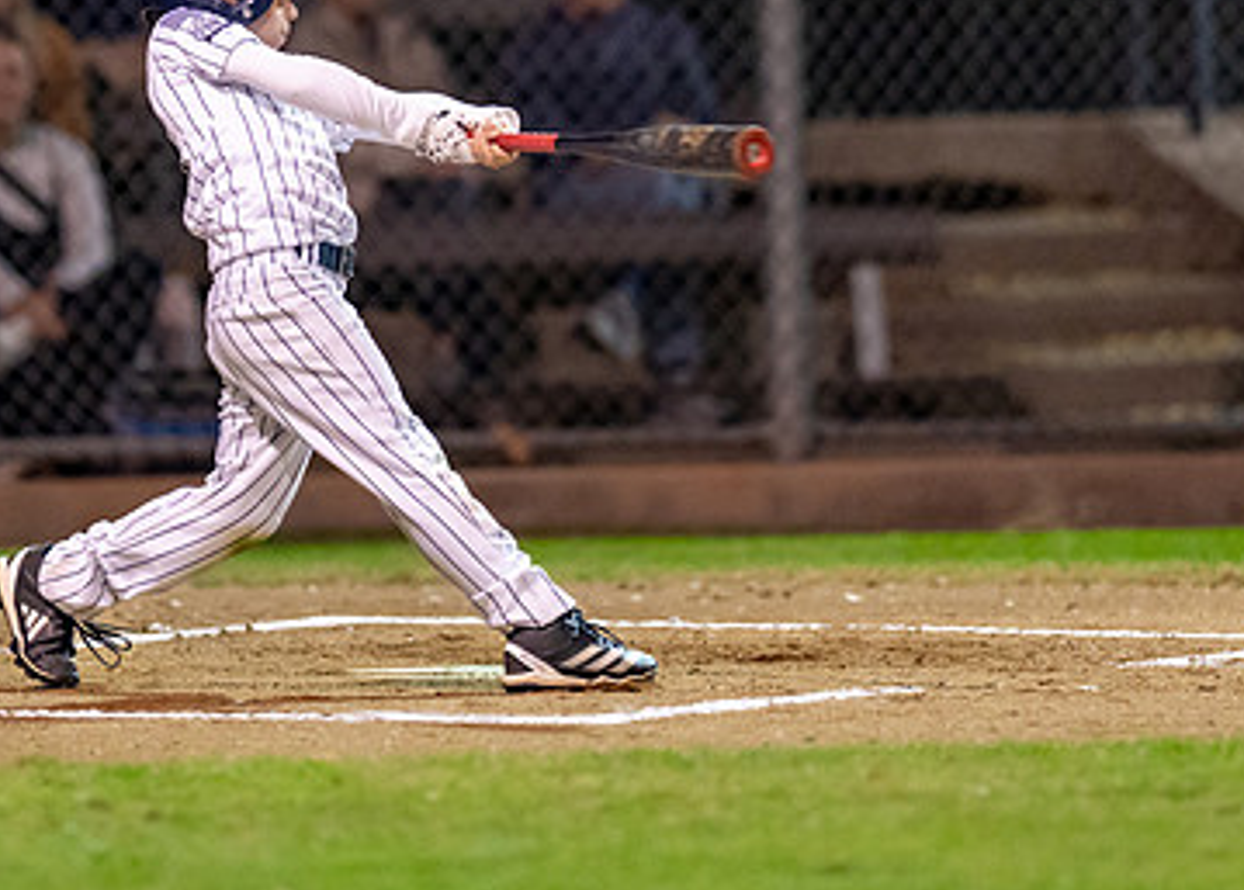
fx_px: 14108
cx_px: 296
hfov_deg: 5.0
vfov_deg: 3.6
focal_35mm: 399
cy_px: 53
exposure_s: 1/1000
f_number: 1.8
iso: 2500
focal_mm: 135
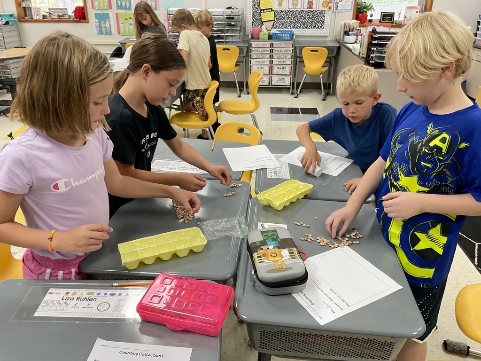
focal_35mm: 29
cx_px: 240
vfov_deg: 48.2
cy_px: 180
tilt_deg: -25.2
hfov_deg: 61.7
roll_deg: -1.6
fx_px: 403
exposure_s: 1/60
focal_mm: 3
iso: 100
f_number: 1.8
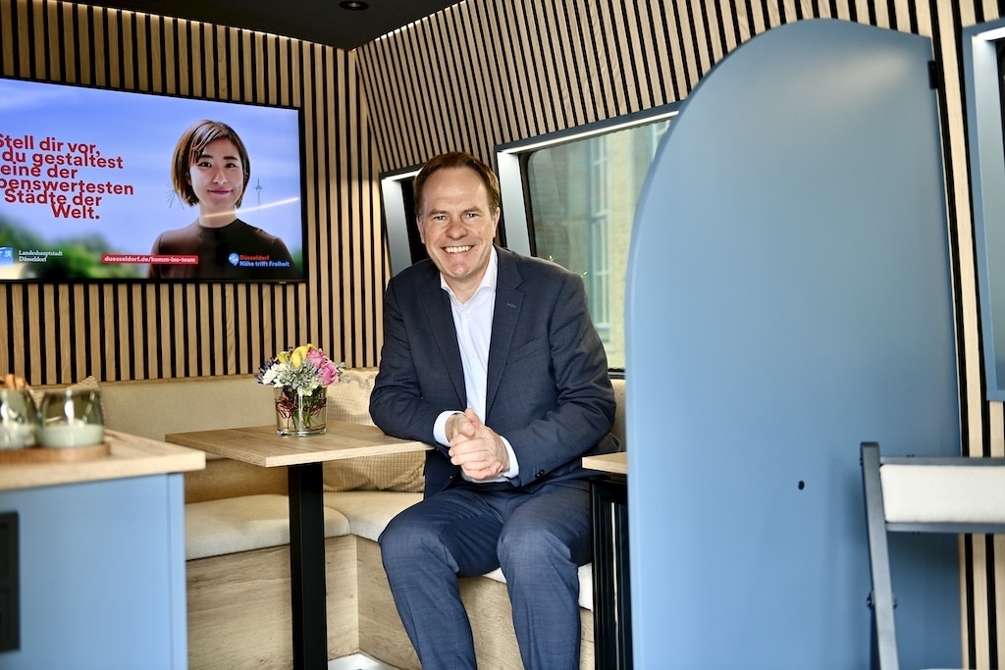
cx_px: 502
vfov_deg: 35.1
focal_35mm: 38
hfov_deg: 50.7
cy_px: 335
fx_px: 1061
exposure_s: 1/100
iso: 250
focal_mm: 38
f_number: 2.8
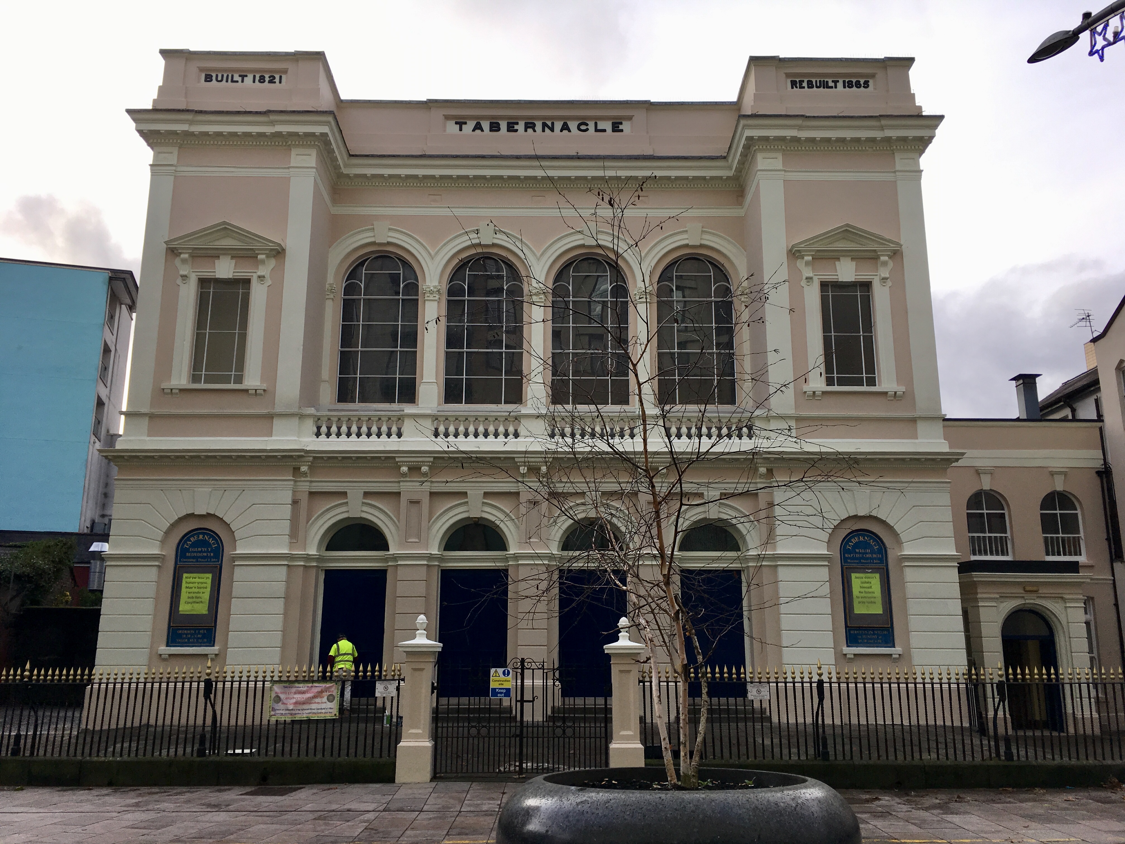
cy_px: 422
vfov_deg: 48.2
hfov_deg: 61.7
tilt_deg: +13.8
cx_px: 562
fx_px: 942
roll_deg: -0.1
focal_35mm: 29
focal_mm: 4.15
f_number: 2.2
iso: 25
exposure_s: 1/356
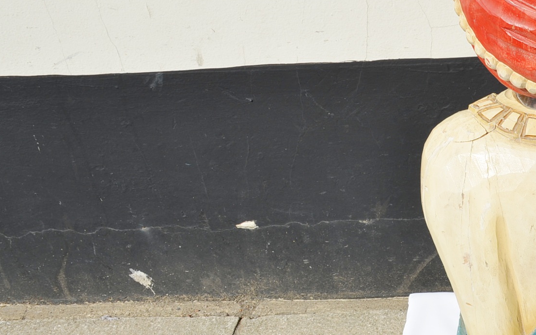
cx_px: 563
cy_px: 149
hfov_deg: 28.0
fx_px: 993
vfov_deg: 19.1
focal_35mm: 68
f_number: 9
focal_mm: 20
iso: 100
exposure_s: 1/320
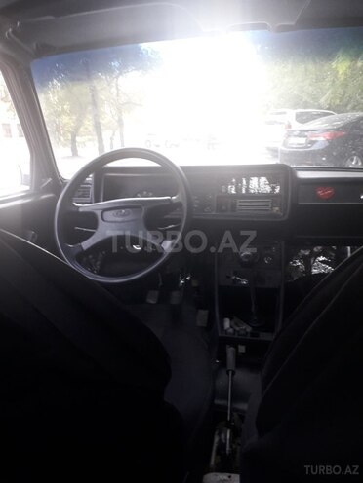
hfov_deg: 51.4
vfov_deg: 65.3
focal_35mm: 27
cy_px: 242
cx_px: 182
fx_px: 378
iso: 100
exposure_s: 1/50
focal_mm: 3.6
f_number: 1.9
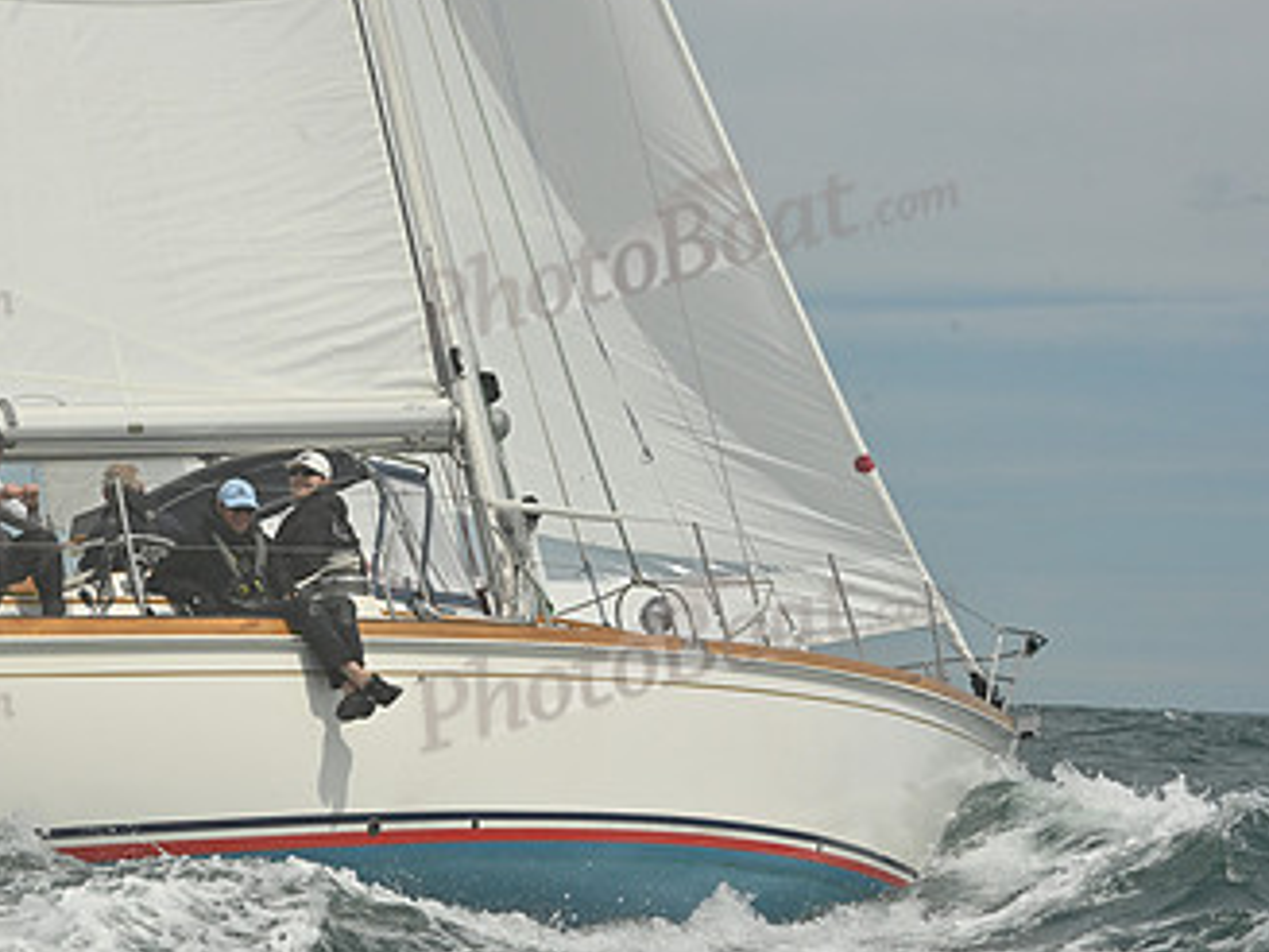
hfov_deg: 16.4
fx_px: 4362
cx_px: 217
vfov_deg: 12.5
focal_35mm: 119
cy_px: 505
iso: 320
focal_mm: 70
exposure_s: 1/1250
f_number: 14
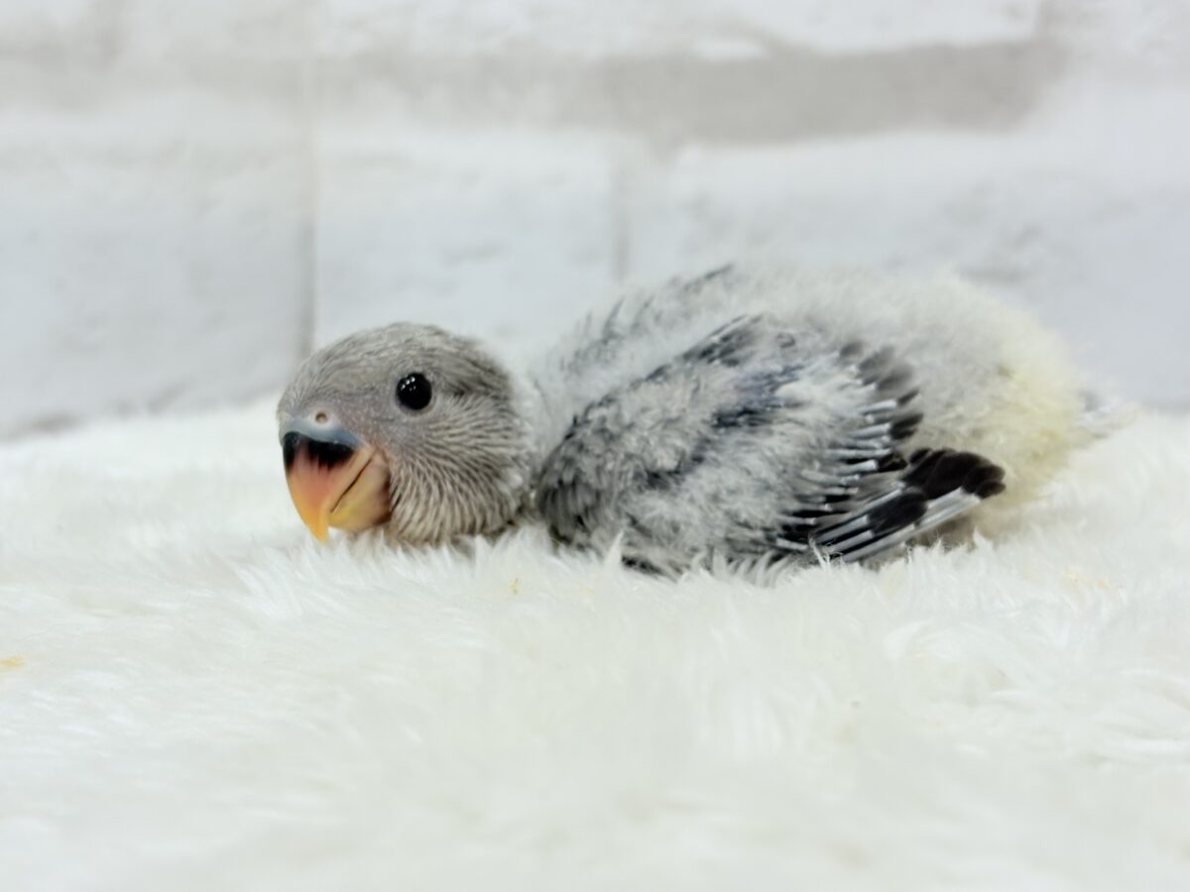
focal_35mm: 52
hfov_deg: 36.8
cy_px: 446
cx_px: 595
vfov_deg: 28.0
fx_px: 1788
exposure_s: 1/100
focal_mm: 5.96
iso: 64
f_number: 1.6
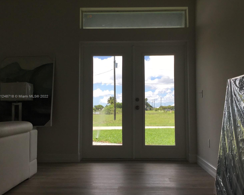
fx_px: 238
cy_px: 97
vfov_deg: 44.6
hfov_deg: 54.2
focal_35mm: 33
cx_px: 128
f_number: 2.4
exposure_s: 1/512
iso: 25
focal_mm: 3.3
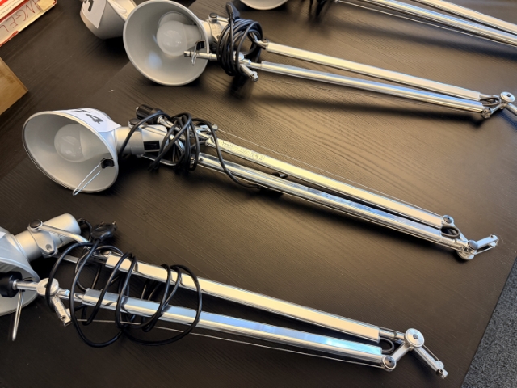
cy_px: 194
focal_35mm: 24
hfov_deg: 71.6
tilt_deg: -65.9
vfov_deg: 56.8
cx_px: 258
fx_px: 358
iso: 320
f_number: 1.78
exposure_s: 1/50
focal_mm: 6.76
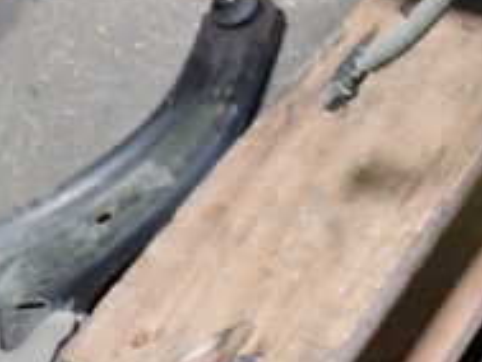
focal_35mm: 95
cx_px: 737
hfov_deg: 18.2
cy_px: -199
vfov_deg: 14.4
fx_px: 1324
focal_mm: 5.4
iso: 200
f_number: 2.3
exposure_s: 1/40
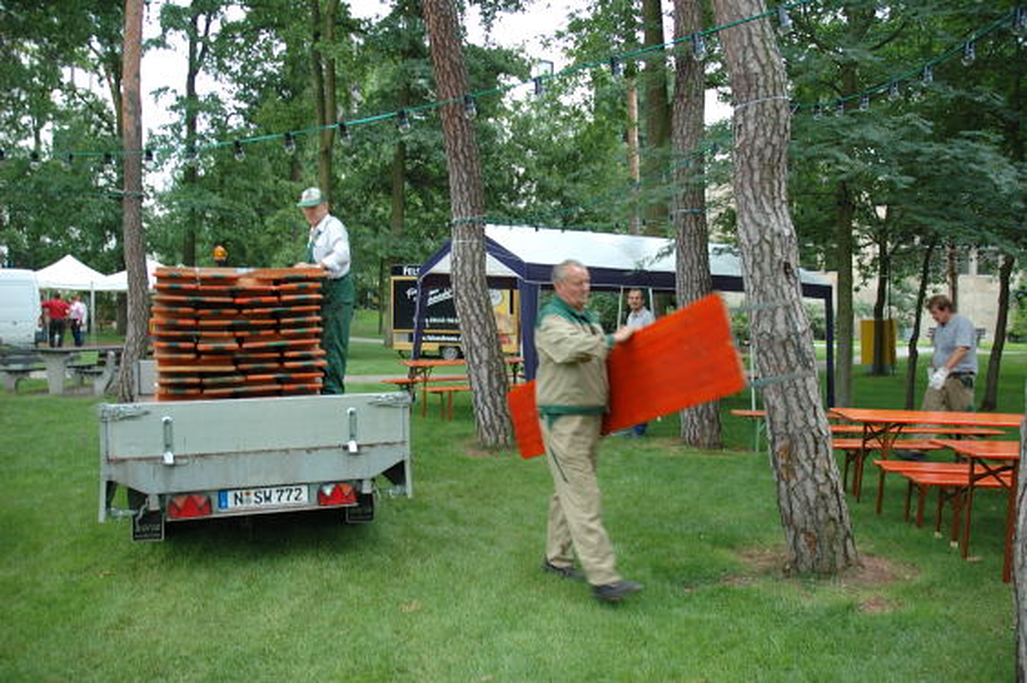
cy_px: 342
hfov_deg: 67.4
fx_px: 770
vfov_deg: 47.8
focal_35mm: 27
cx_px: 514
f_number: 3.5
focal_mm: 18
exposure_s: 1/45
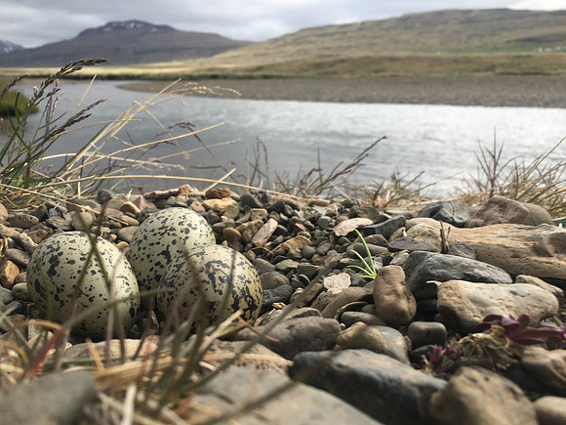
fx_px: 474
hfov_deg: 61.7
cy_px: 212
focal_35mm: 29
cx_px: 283
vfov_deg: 48.2
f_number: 2.2
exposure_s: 1/810
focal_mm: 4.15
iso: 25
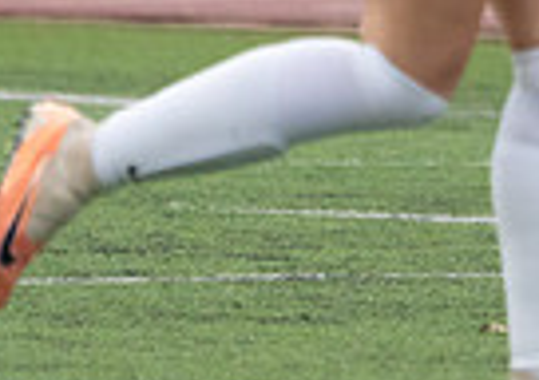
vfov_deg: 0.6
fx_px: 37890
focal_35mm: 2485
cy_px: -310
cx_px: 1109
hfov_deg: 0.8
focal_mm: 400
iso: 1600
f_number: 5.6
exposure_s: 1/1250
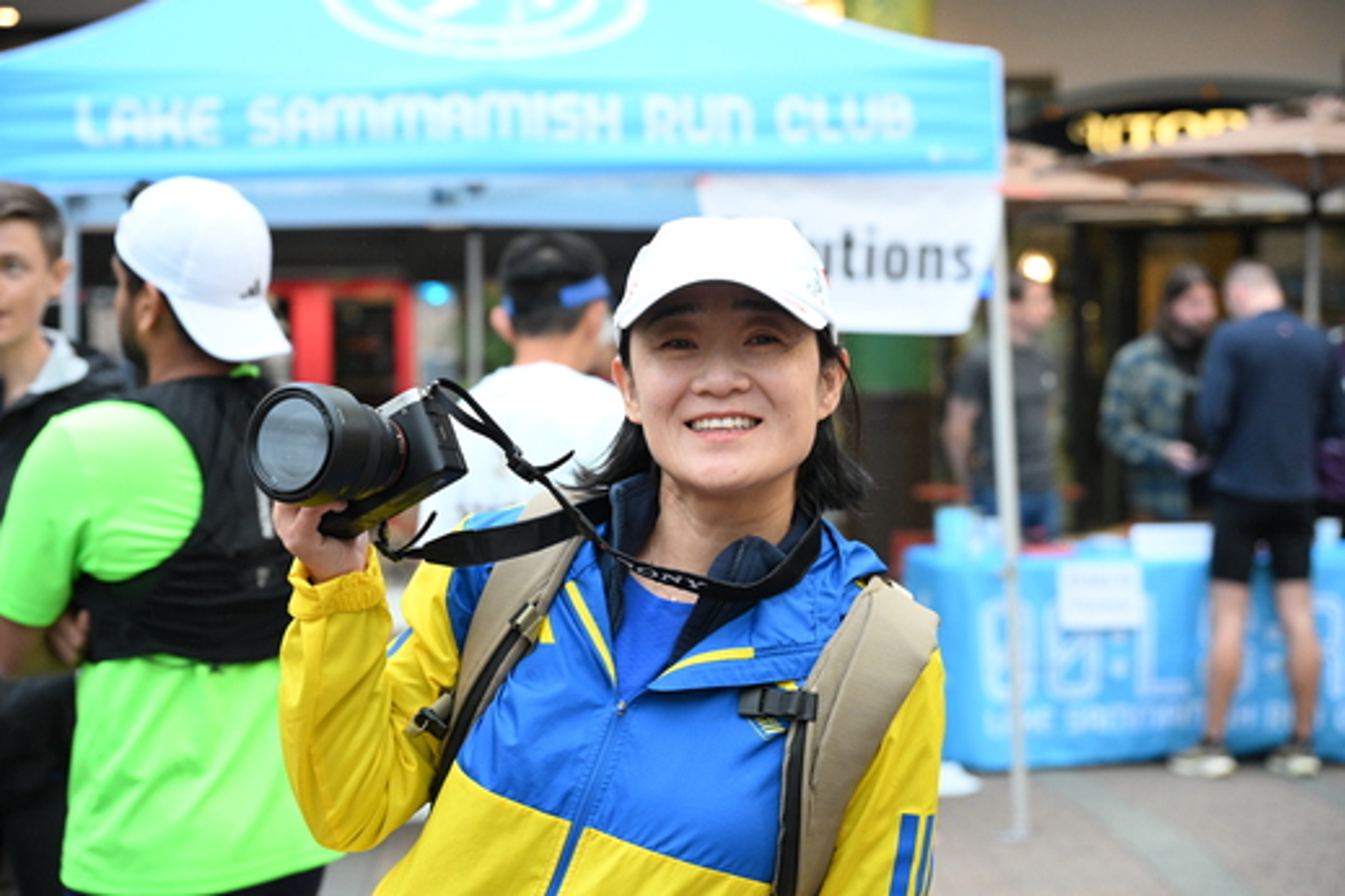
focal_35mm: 70
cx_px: 648
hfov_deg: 28.8
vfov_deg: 19.5
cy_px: 436
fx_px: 2615
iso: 3200
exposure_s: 1/200
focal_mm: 66
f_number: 4
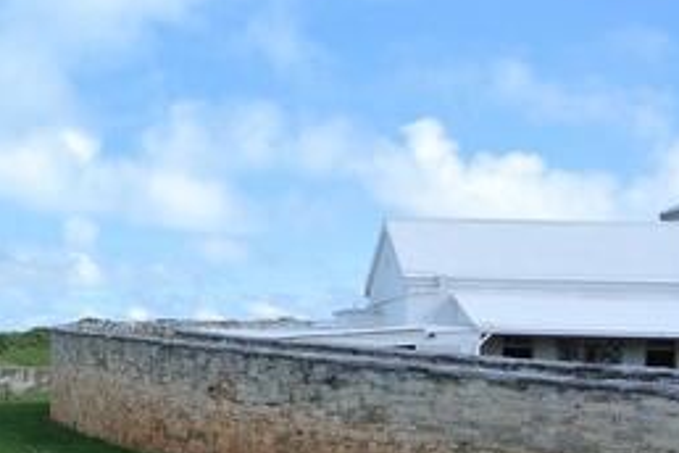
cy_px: 437
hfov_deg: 27.3
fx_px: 1264
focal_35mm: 67
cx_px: -89
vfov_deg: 19.8
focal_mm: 10
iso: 100
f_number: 4.5
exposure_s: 1/500
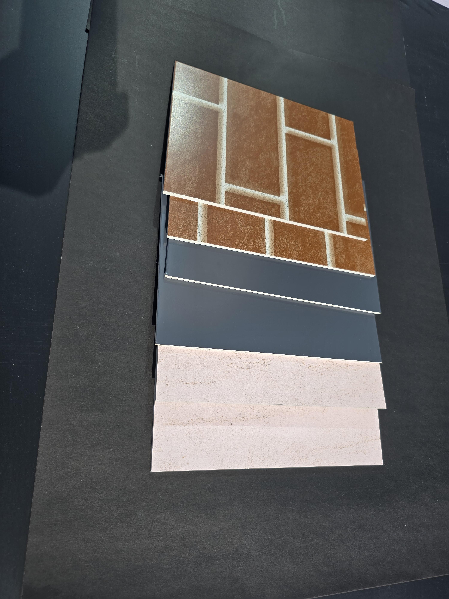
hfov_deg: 58.9
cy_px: 300
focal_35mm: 23
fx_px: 398
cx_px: 224
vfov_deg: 73.9
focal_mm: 6.3
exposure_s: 1/836
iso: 12
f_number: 1.7
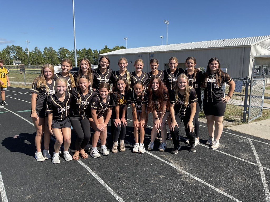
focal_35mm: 29
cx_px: 135
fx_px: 226
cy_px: 101
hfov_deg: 61.7
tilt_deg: -9.7
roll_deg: -0.1
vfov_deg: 48.2
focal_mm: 3
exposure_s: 1/1412
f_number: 1.8
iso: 16
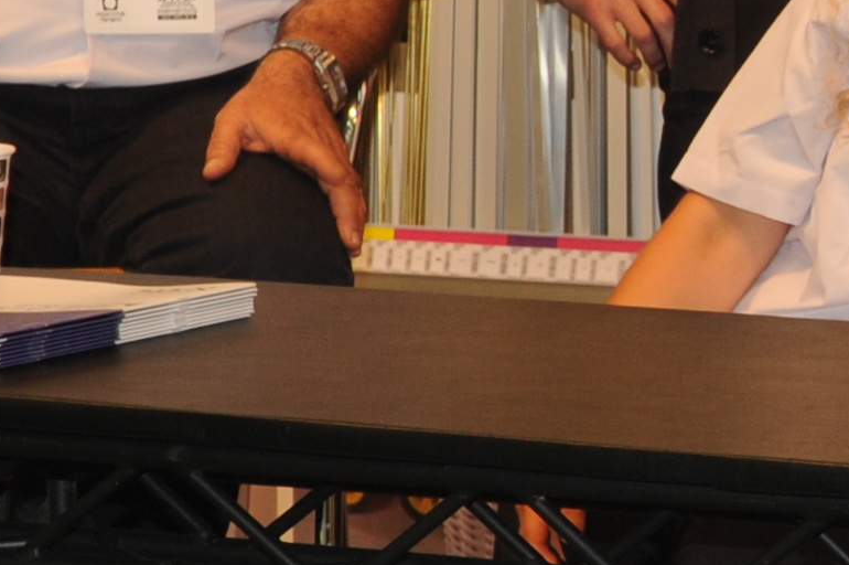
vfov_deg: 6.5
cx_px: 1307
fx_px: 4948
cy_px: 128
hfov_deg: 9.5
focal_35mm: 210
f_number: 9
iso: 640
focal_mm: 38
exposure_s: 1/80
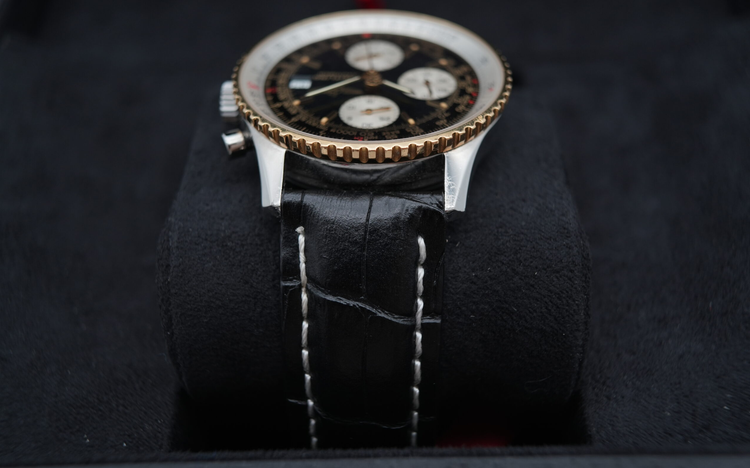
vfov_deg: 35.3
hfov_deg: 54.0
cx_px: 377
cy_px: 228
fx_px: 736
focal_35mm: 36
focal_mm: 35
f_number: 5
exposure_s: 1/250
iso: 400
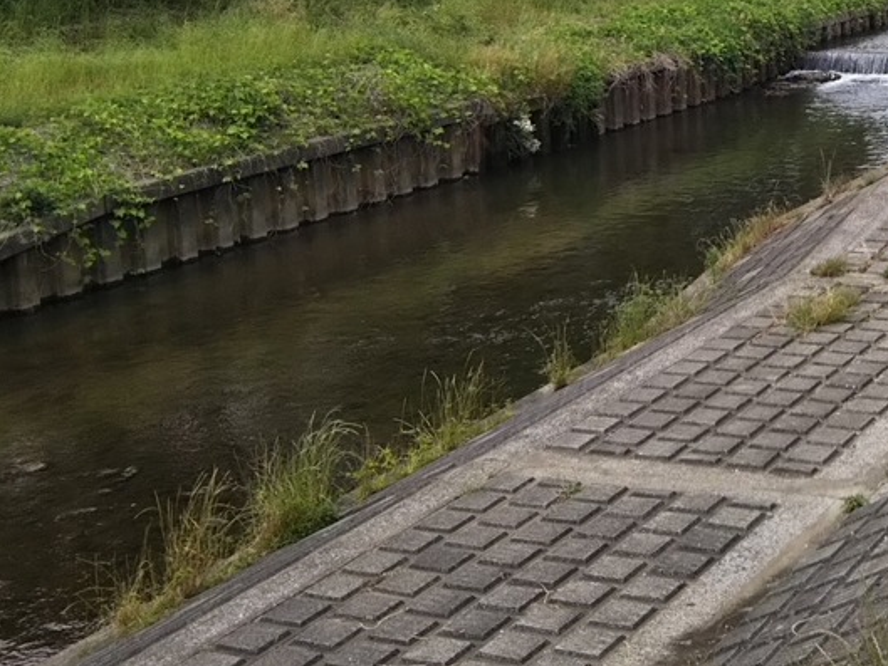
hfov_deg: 27.1
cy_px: 148
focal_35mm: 68
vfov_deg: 21.4
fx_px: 1745
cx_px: 870
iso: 20
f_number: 2.2
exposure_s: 1/605
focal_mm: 4
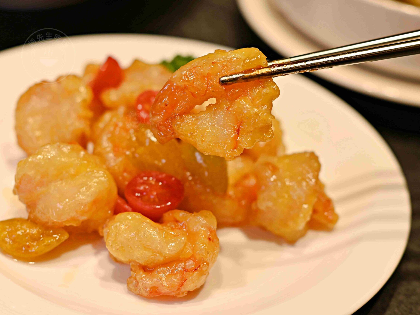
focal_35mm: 82
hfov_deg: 23.8
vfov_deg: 18.0
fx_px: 995
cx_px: 184
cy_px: 157
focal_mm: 50
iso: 100
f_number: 2.8
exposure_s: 1/200
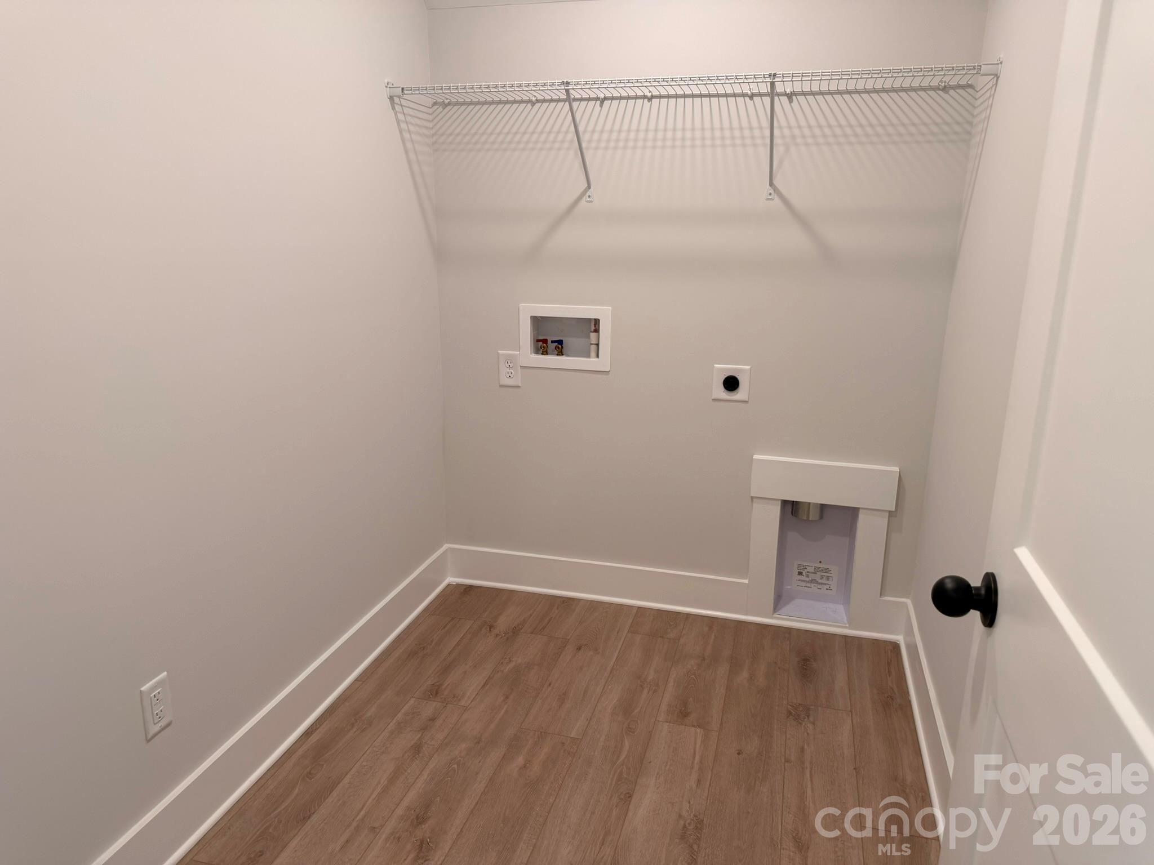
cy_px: 432
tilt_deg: -14.4
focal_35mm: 24
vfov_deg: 56.8
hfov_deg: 71.6
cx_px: 577
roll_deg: -1.9
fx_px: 800
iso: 125
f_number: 1.78
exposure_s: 1/120
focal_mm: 6.76
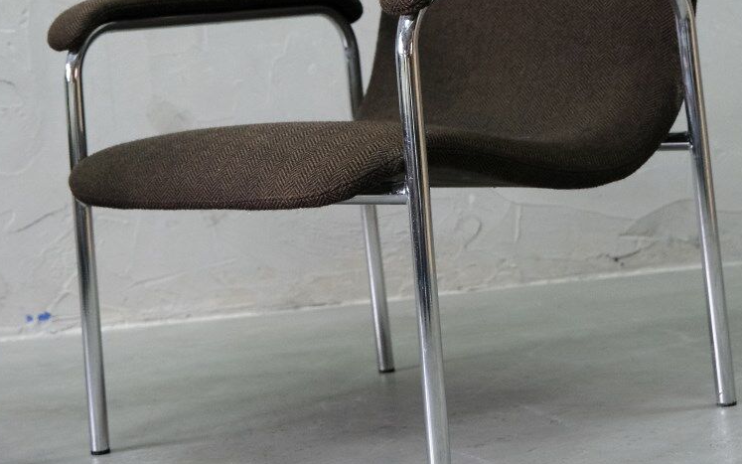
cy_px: -23
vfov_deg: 15.0
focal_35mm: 85
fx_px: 1719
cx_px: 360
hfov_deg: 24.4
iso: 2500
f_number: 4
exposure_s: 1/50
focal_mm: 32.5
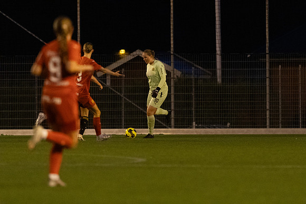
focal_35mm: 600
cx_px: 153
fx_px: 5101
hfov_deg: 3.4
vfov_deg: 2.3
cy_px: 102
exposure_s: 1/640
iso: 8000
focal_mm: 300
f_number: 3.2
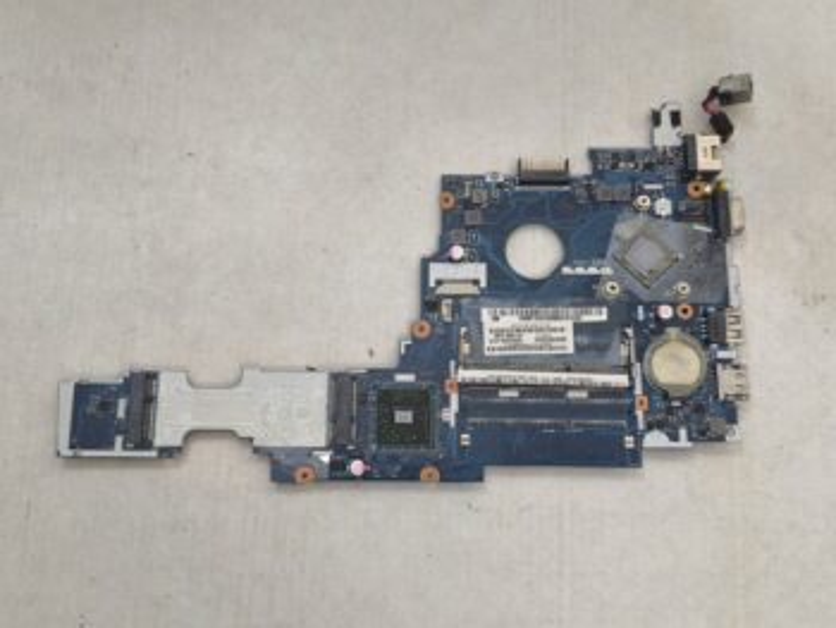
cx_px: 418
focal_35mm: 35
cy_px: 314
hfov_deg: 52.6
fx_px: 846
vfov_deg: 40.7
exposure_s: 1/50
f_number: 1.6
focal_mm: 6.57
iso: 400
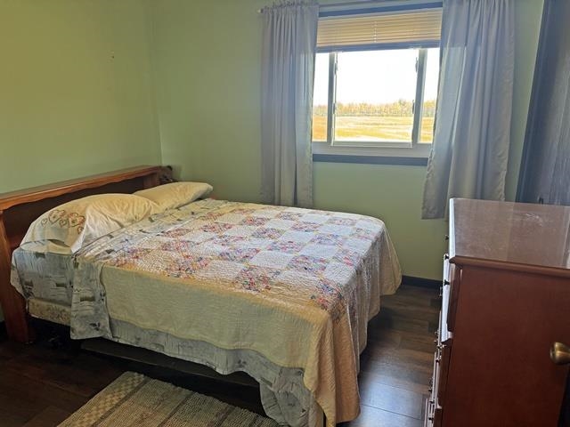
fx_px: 395
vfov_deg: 56.8
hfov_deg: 71.6
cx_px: 285
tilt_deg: -15.7
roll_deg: -0.2
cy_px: 214
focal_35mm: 24
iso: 200
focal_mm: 6.76
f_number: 1.78
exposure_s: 1/120
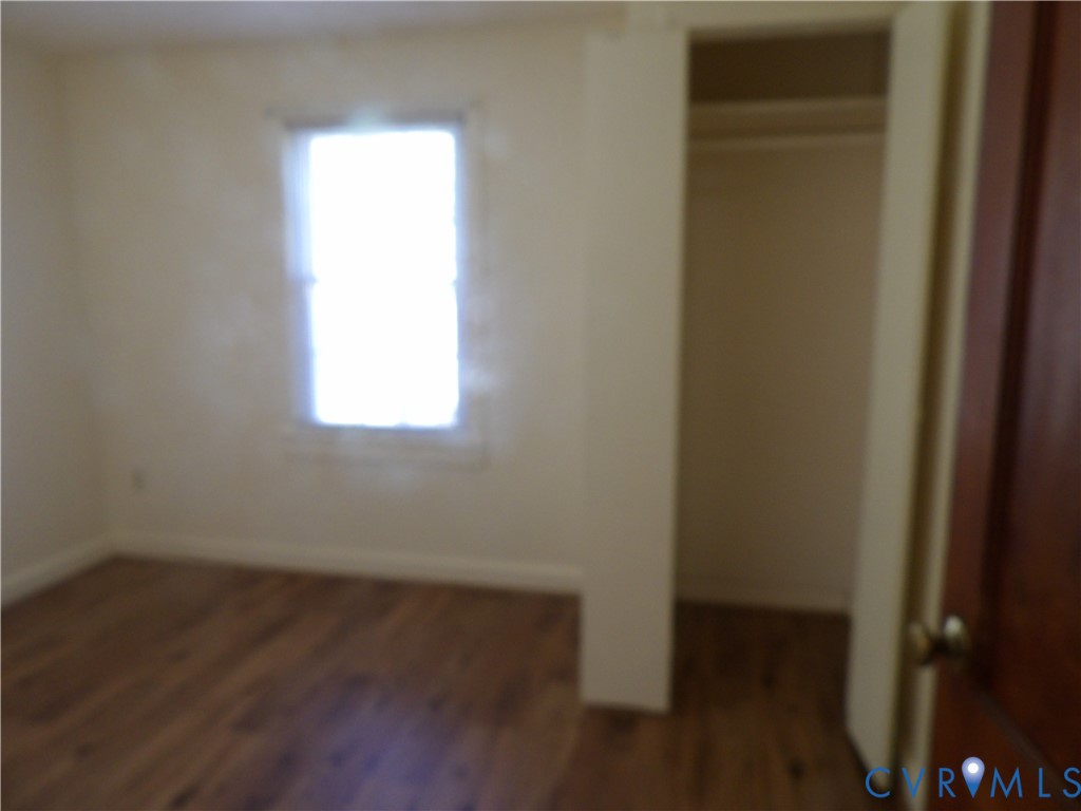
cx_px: 540
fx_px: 749
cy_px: 406
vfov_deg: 56.8
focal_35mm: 24
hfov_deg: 71.6
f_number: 3.2
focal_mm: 4.3
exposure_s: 1/33
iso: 176
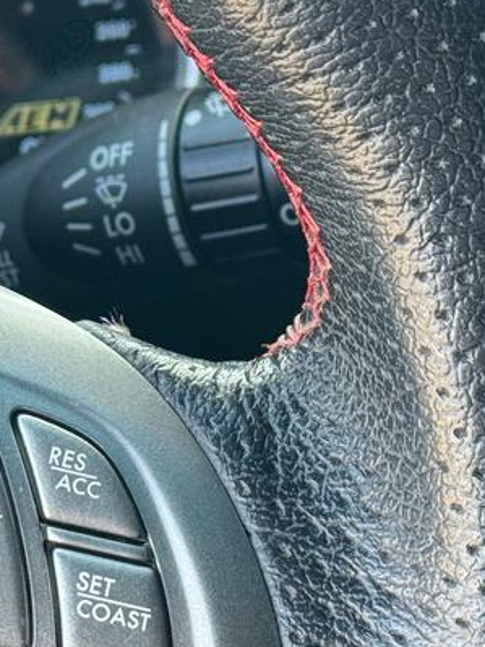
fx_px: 2878
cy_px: 405
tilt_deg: -27.4
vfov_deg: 12.8
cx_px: 21
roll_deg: -1.2
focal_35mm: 154
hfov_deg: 9.6
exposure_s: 1/121
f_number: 1.78
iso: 80
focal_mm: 6.76
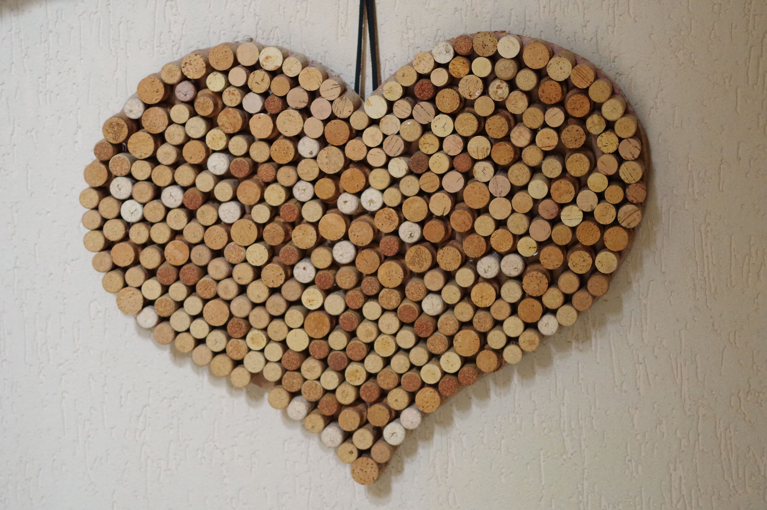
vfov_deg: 13.0
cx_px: 384
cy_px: 255
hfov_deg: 19.5
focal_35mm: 105
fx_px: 2235
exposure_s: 1/125
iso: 6400
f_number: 3.5
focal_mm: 70
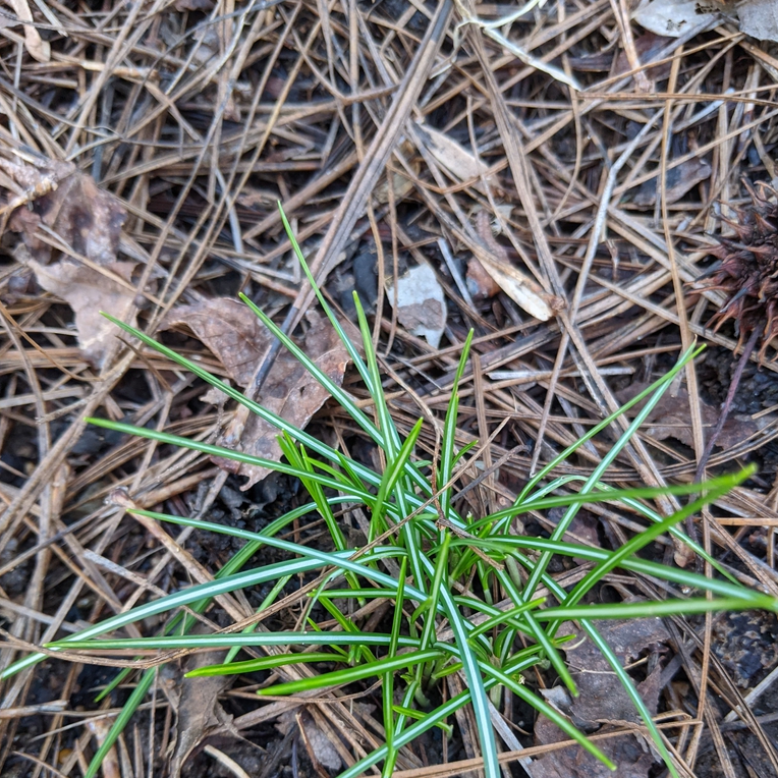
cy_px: 497
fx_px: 814
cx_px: 390
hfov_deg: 51.1
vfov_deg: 50.5
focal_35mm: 32
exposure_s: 1/124
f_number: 1.8
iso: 140
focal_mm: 4.44
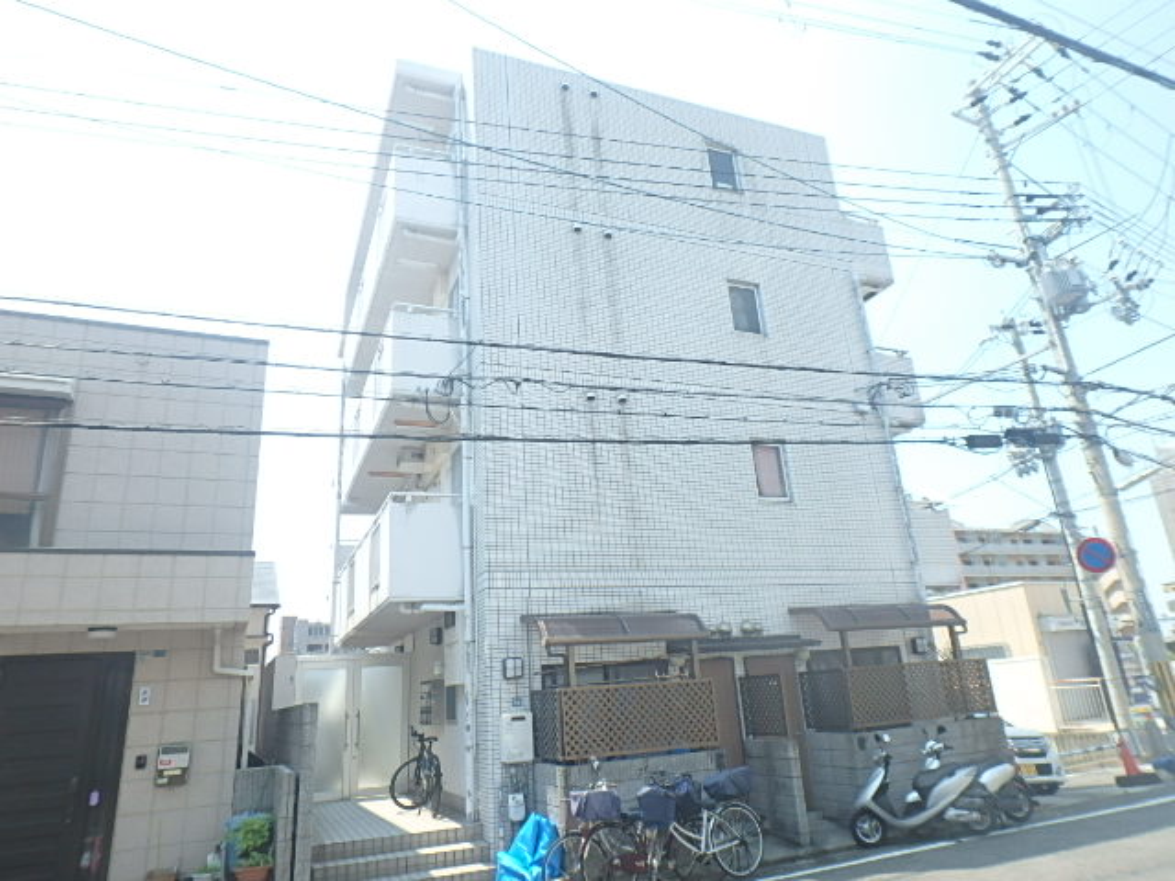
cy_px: 440
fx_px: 781
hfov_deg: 73.9
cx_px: 588
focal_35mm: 23
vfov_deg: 58.9
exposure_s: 1/400
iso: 125
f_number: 3.8
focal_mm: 4
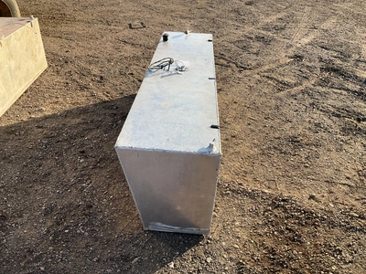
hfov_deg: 61.7
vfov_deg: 48.2
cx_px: 183
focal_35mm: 29
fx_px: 307
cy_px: 137
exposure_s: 1/691
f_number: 1.8
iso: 25
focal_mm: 3
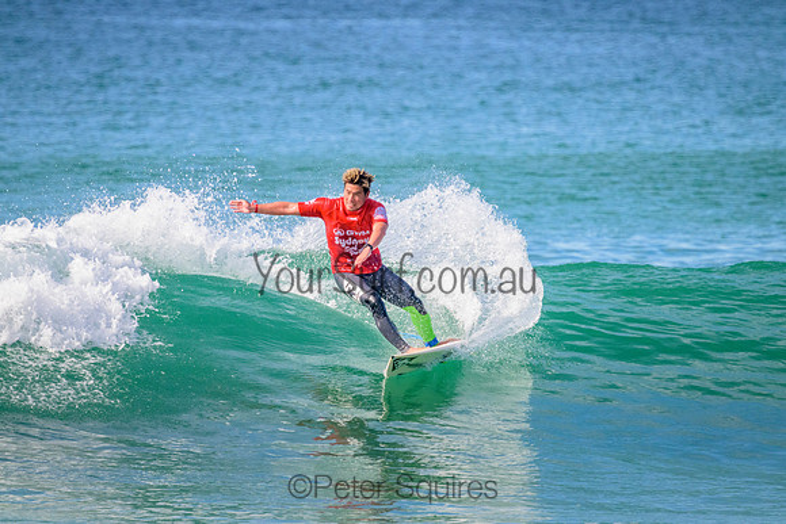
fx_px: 17470
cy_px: 262
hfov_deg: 2.6
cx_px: 393
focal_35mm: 800
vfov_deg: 1.7
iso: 2200
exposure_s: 1/2000
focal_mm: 800
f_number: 11
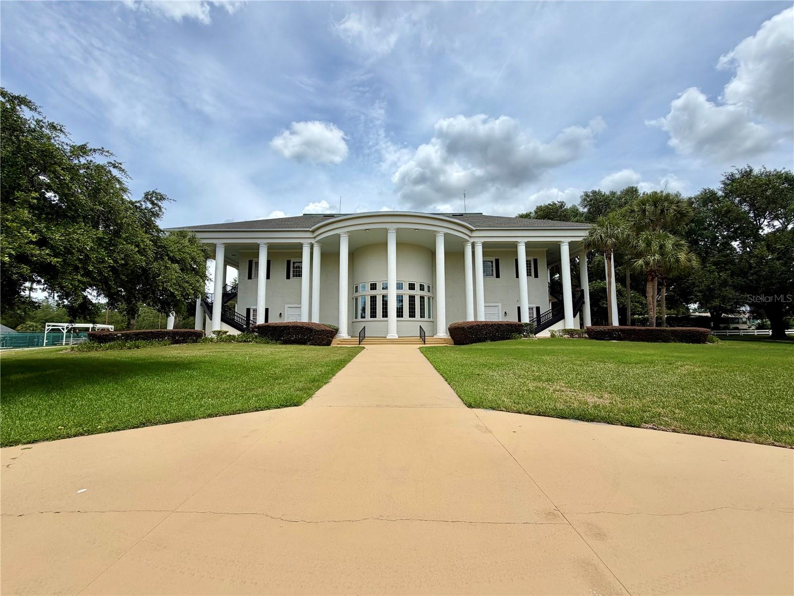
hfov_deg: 102.1
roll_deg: -0.3
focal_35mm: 14
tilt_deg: +4.9
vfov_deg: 85.7
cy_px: 298
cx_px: 397
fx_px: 321
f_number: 2.2
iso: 20
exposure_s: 1/1312
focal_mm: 2.22
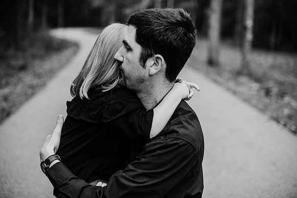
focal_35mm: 50
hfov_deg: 39.6
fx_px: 413
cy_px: 99
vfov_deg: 27.0
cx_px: 148
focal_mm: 50
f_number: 2.2
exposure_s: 1/800
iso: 320
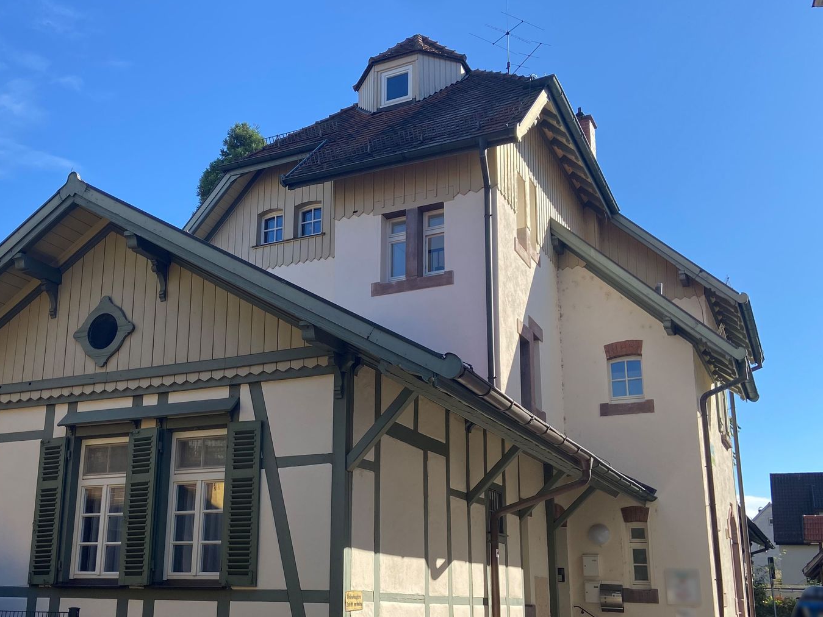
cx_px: 325
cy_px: 394
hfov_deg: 49.8
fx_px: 880
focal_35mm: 37
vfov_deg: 38.4
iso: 32
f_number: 1.8
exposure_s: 1/1484
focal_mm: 4.25
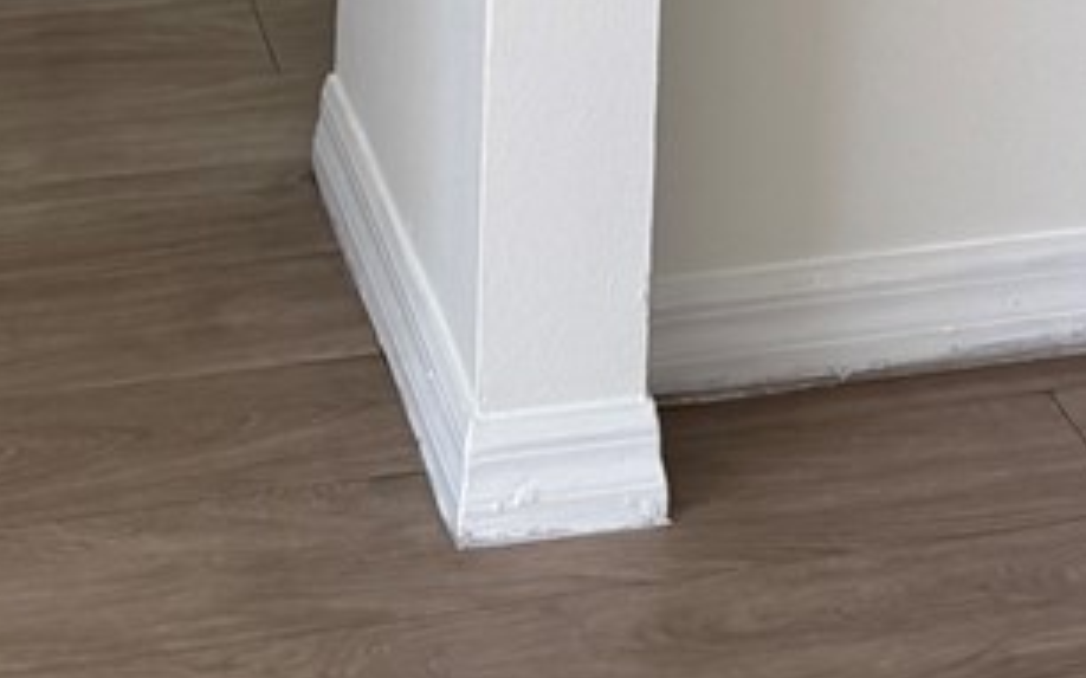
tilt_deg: -3.0
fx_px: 3935
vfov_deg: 8.6
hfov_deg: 15.4
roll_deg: -1.6
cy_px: -1136
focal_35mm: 133
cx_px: 1107
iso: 64
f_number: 1.78
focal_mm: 6.76
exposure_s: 1/120
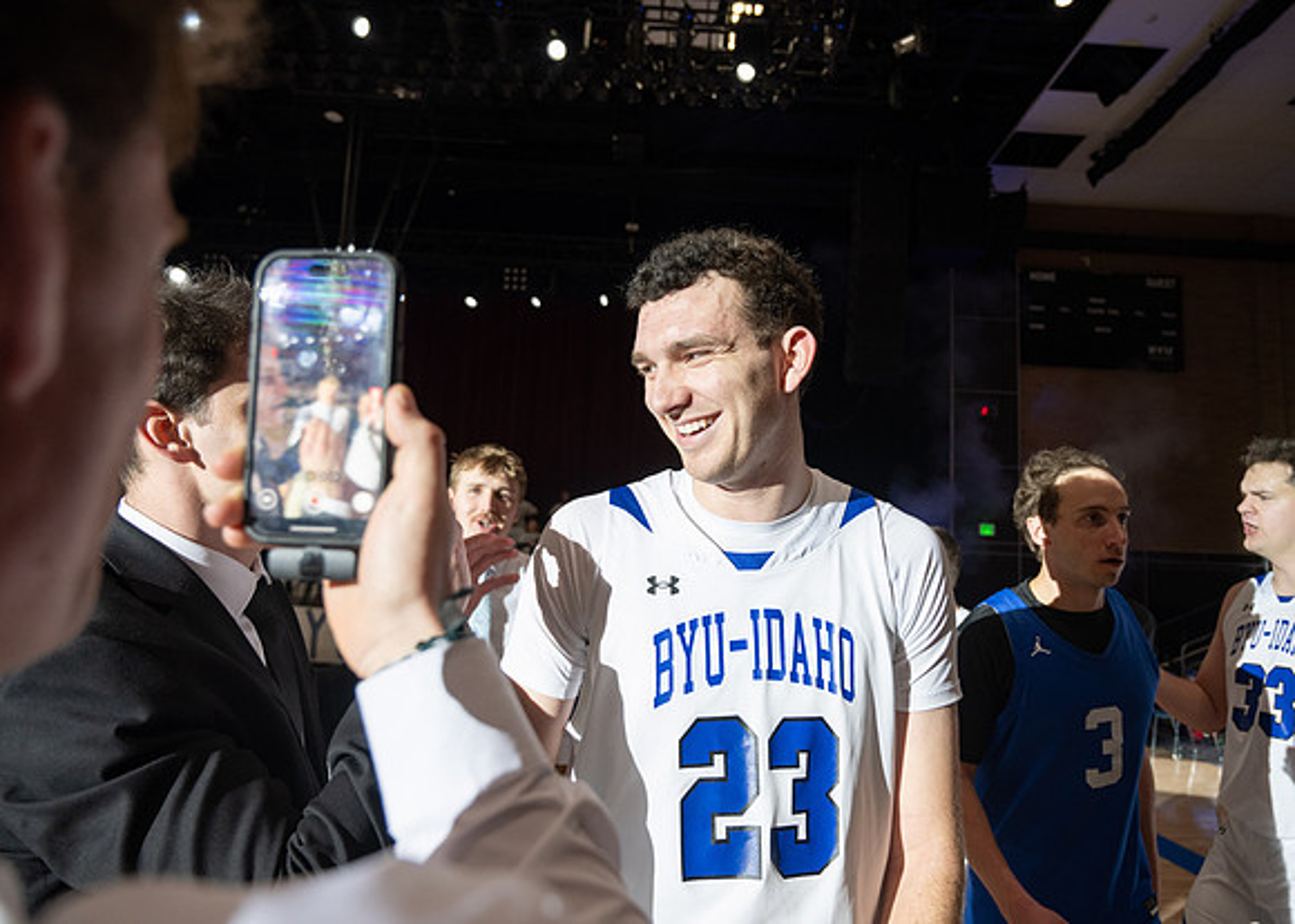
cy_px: 462
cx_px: 694
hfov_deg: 69.9
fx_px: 925
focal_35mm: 25
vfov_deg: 53.1
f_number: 4
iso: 1000
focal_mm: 24
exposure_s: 1/320
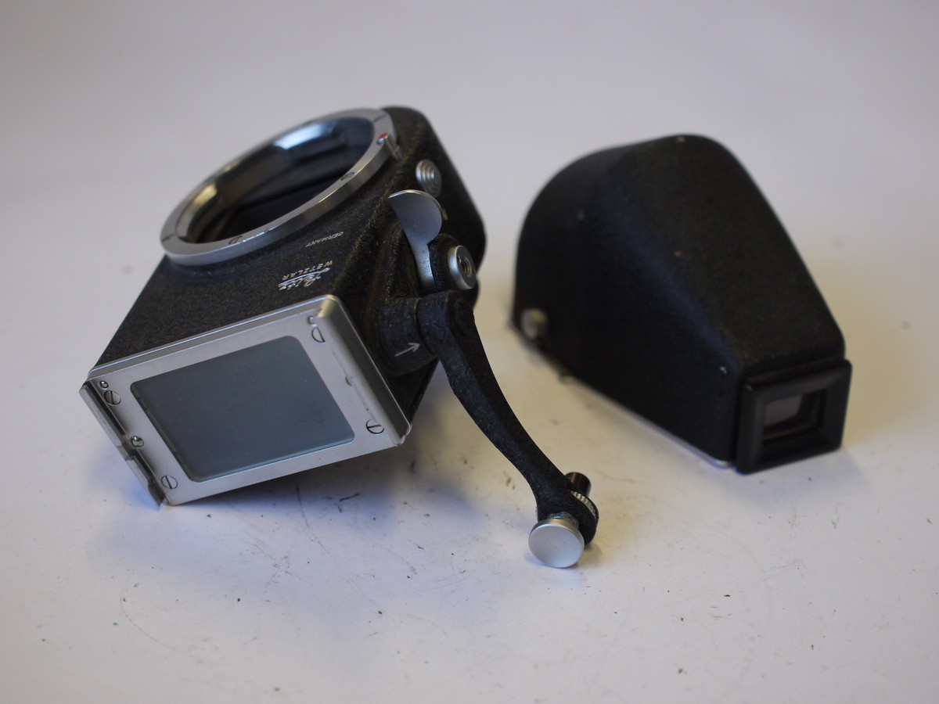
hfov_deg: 32.2
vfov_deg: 24.4
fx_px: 1628
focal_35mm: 60
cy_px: 352
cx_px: 470
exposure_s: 1/200
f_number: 4
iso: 400
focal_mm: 30
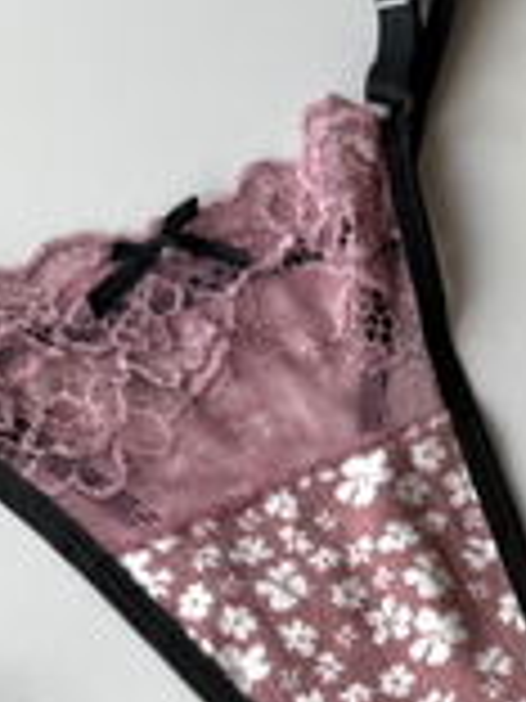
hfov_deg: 17.3
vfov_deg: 21.9
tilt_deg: -72.4
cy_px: 866
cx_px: 593
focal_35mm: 82
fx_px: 1661
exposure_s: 1/201
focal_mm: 6.76
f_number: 1.78
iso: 64
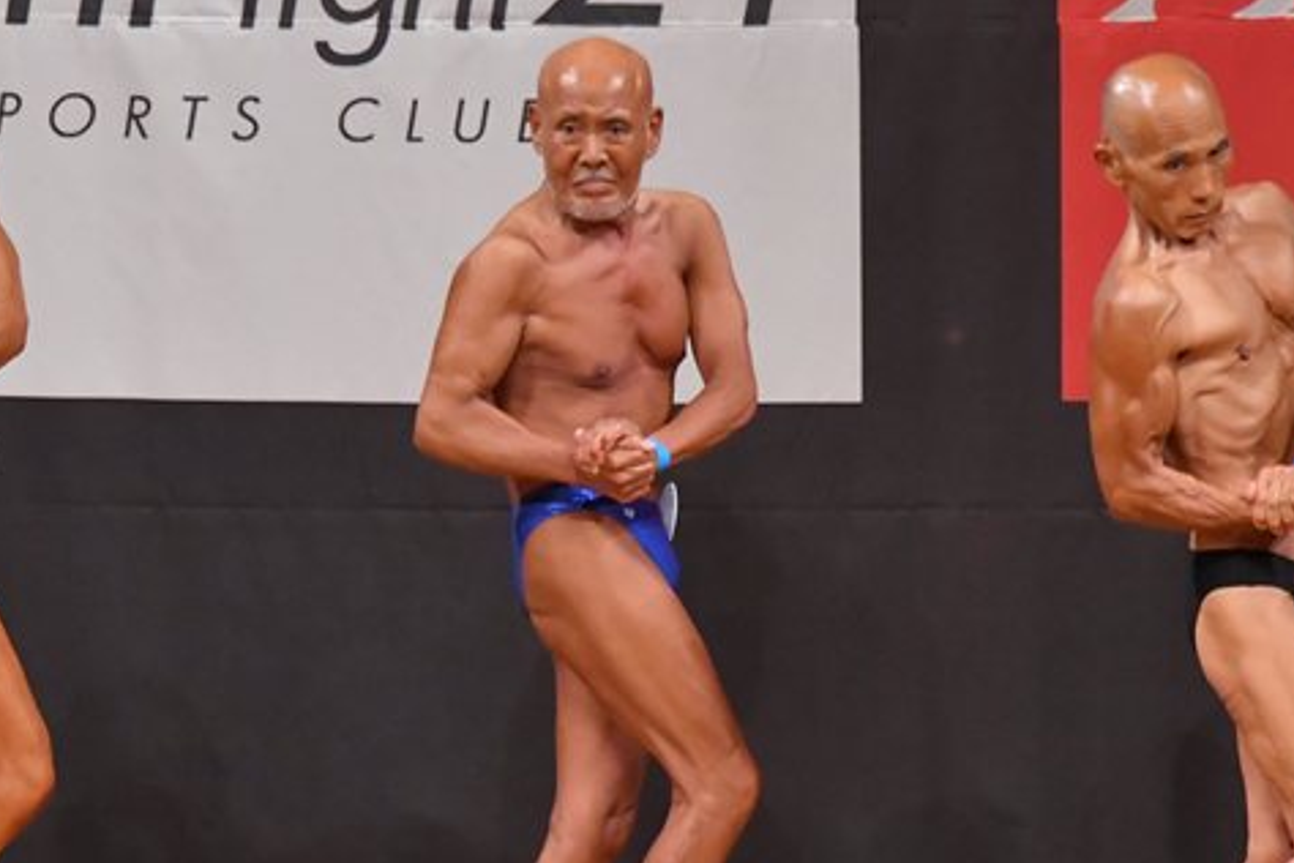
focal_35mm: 466
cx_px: 430
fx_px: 16749
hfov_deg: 4.4
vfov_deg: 3.0
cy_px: 568
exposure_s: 1/400
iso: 7200
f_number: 5.6
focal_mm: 190
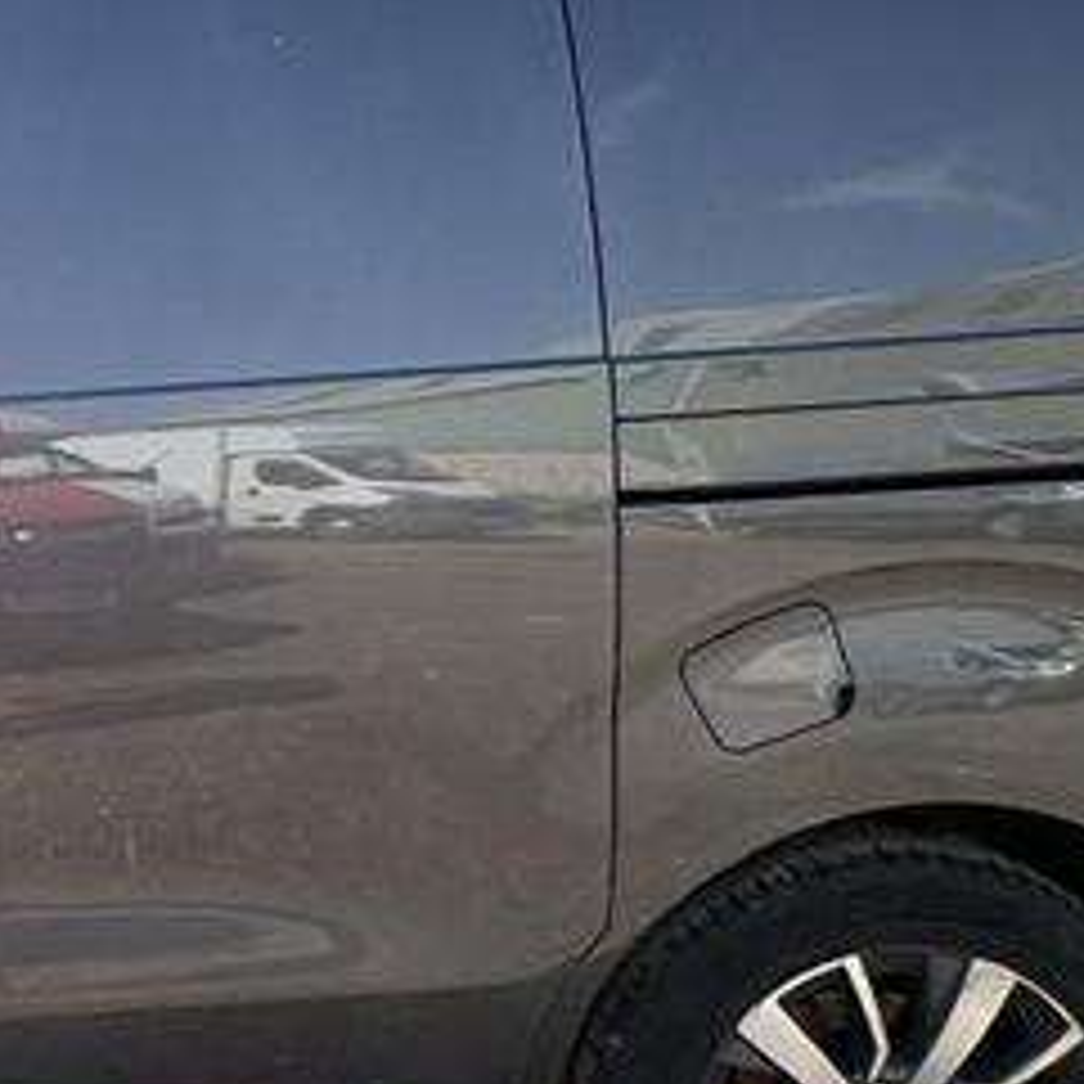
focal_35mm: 46
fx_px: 1630
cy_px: 427
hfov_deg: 29.9
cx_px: -301
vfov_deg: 36.6
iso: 64
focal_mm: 2.22
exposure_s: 1/787
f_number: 2.2
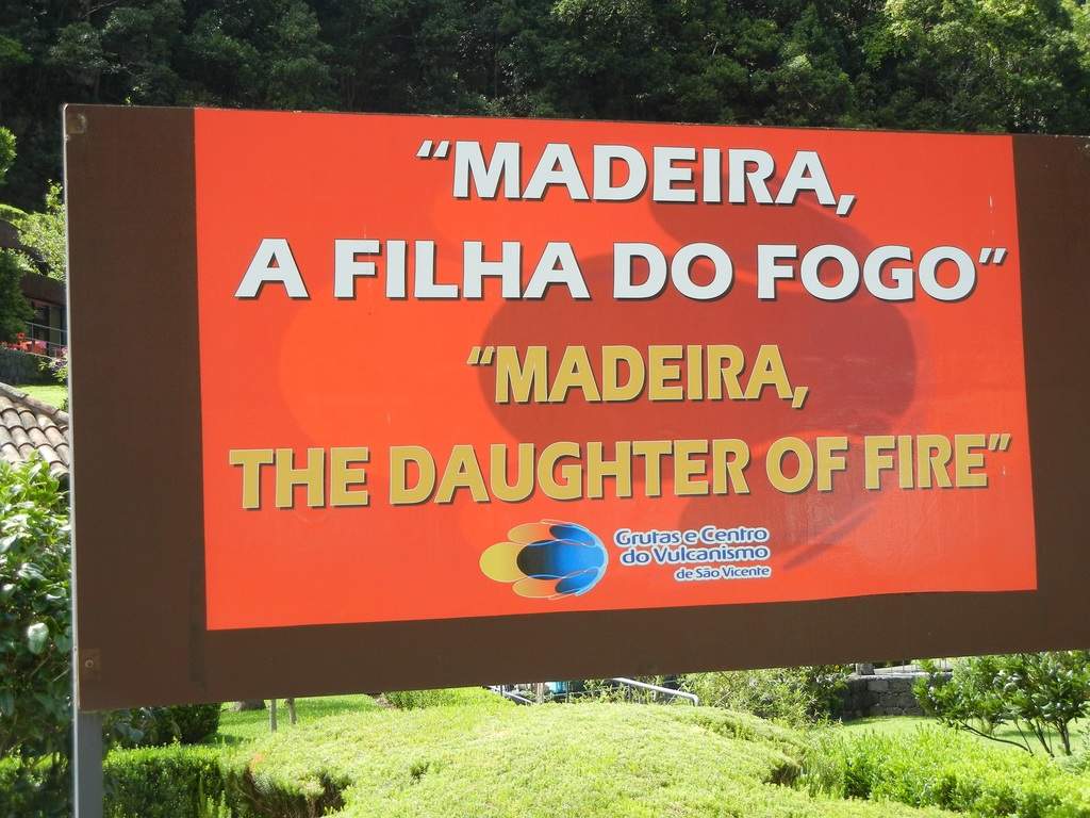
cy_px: 409
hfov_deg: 28.6
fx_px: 2141
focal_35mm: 68
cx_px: 545
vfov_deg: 21.6
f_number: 4.1
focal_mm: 12.2
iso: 160
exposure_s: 1/264
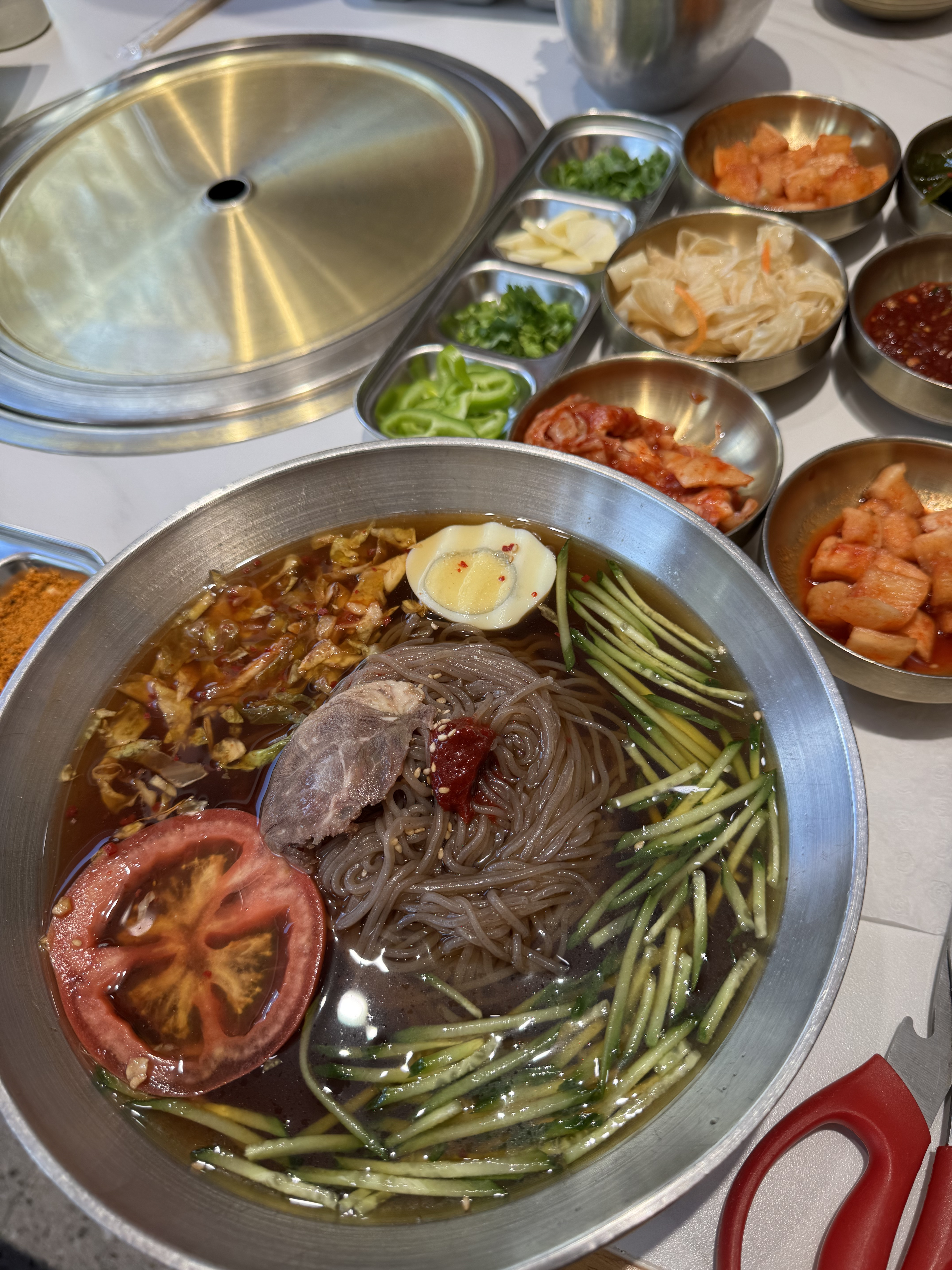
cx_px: 476
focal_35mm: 24
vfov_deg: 71.6
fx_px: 880
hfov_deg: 56.8
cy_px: 635
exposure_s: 1/354
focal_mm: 6.76
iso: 80
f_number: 1.78
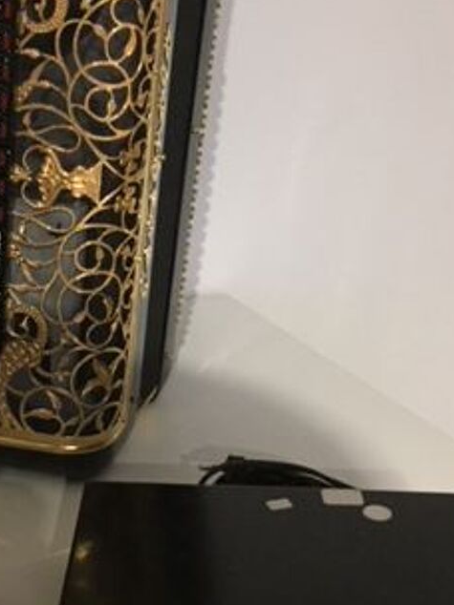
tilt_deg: -19.7
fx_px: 1067
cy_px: 309
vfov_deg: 31.7
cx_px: 100
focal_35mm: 61
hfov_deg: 23.7
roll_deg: +1.7
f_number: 2.2
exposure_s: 1/17
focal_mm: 4.15
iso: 500
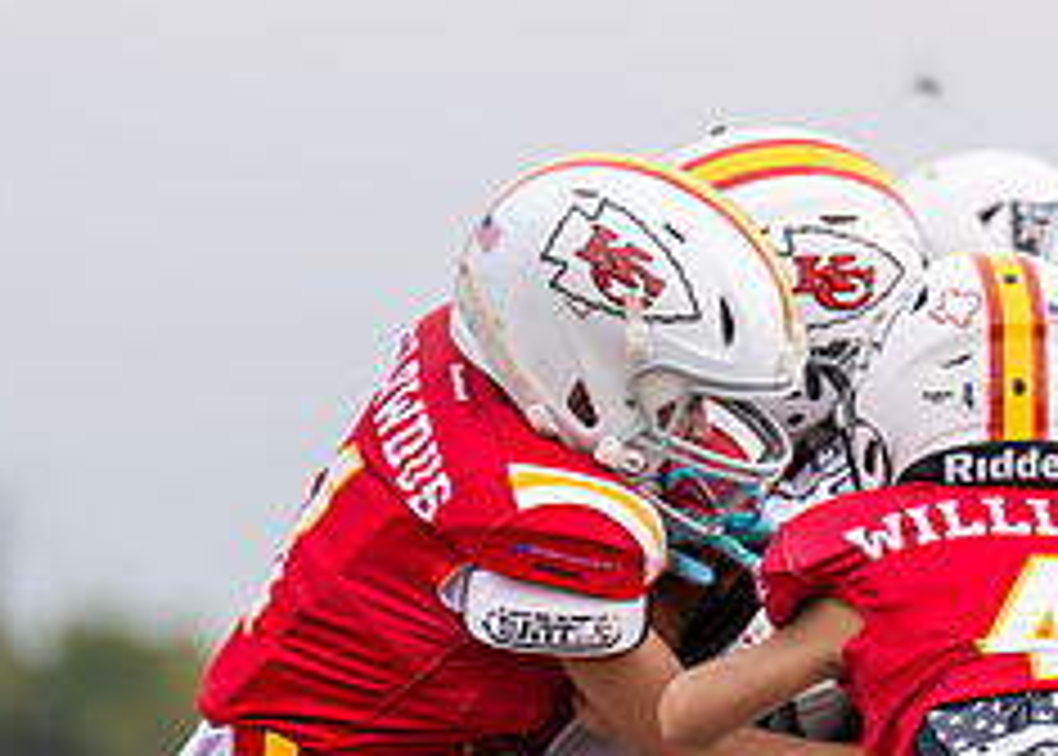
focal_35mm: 991
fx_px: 29786
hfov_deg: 2.0
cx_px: 927
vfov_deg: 1.5
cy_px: 458
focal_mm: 200
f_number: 2.8
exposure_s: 1/1600
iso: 160
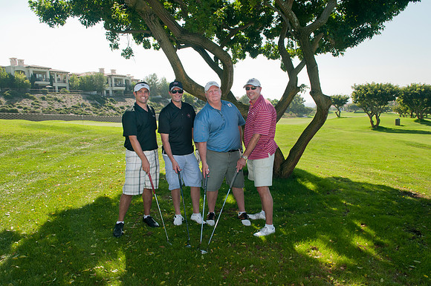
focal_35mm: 27
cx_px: 216
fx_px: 323
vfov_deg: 47.8
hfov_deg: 67.5
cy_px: 143
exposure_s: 1/160
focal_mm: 18
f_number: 6.3
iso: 200
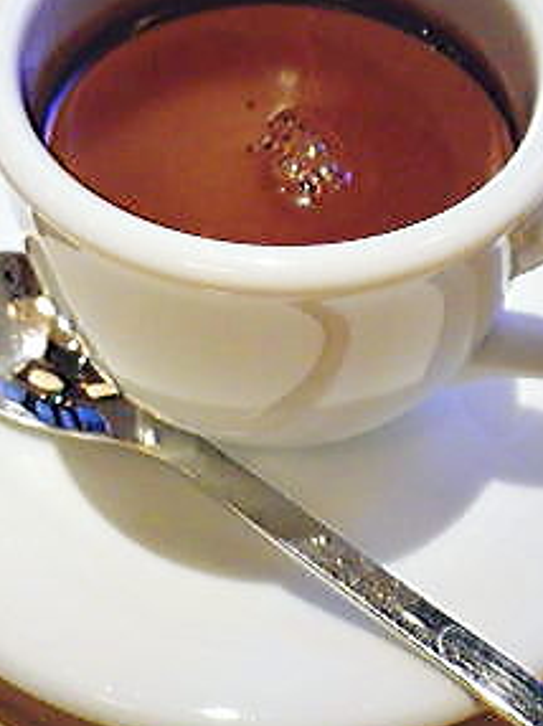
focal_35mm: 49
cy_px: 274
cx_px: 297
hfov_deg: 29.6
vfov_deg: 38.7
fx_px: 1026
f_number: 3.9
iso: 500
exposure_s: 1/50
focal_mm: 6.36
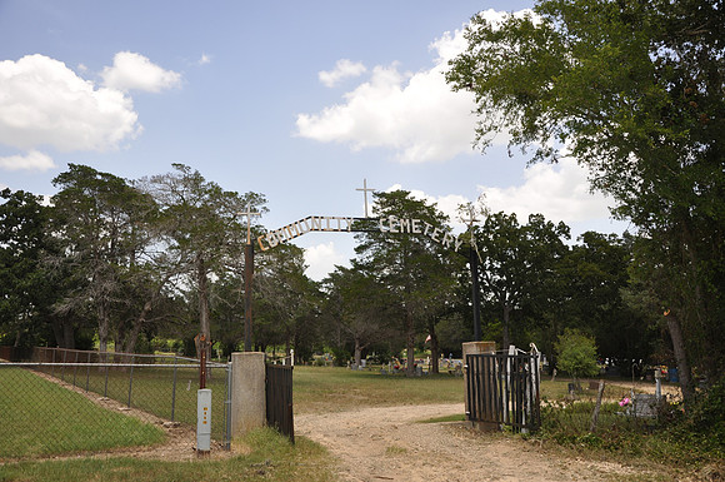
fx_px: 664
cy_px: 241
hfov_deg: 57.3
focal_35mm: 33
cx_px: 362
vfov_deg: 39.9
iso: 200
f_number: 6.3
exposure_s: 1/160
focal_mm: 22
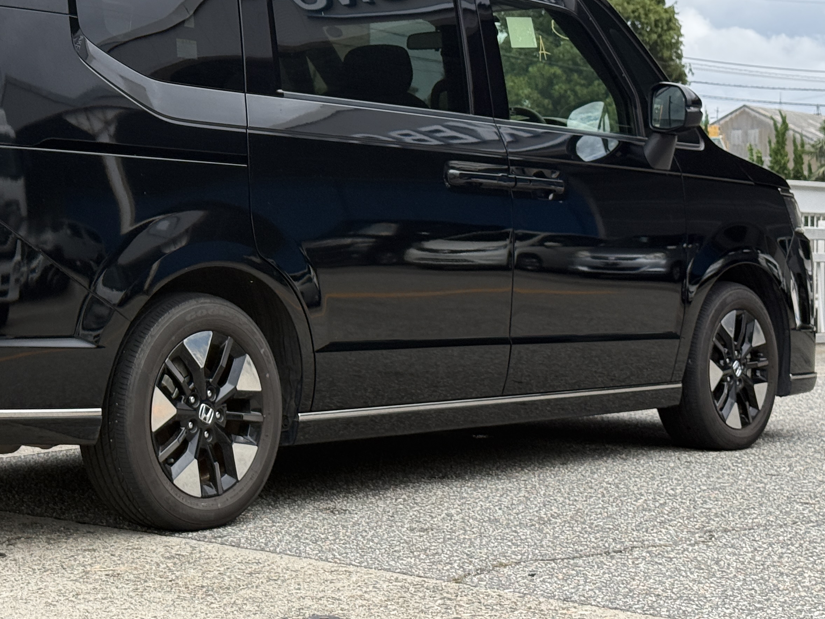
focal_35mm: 82
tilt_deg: +2.4
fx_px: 1954
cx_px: 207
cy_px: 184
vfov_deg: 17.9
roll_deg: -0.8
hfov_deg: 23.6
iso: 80
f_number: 1.78
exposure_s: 1/2033
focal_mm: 6.76
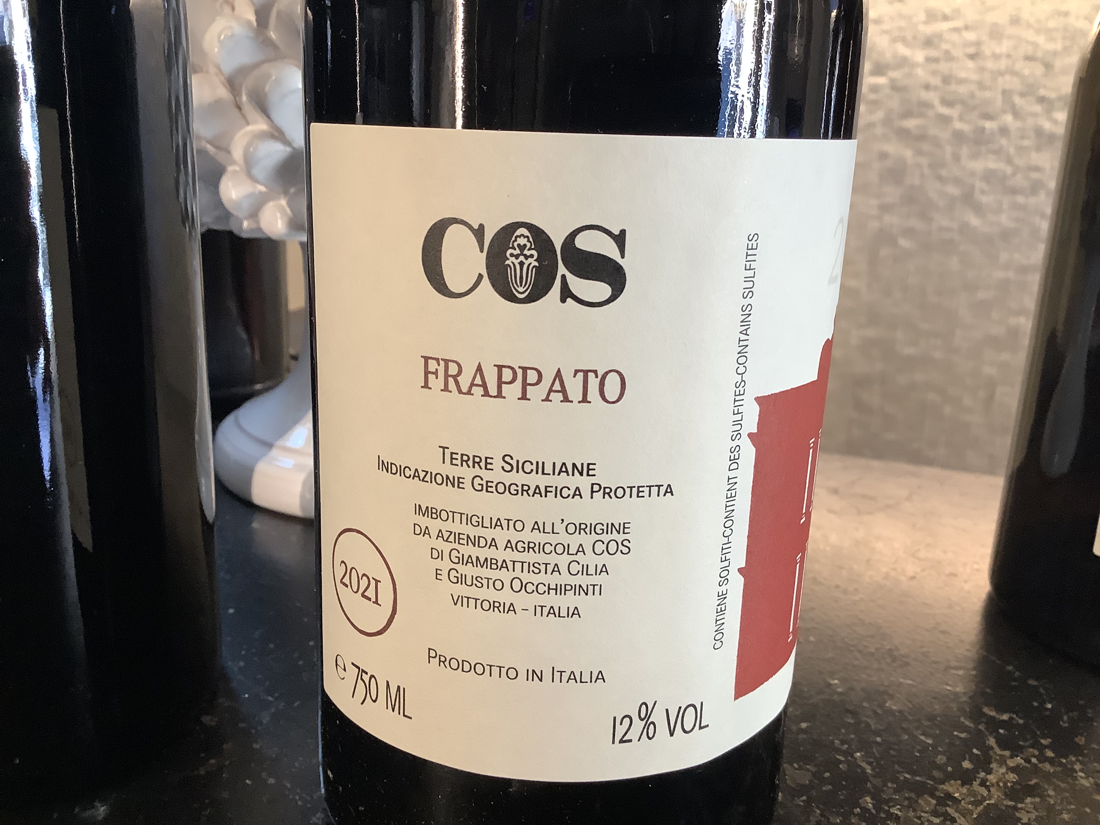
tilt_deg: -17.1
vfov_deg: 45.4
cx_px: 550
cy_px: 412
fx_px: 985
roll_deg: -2.1
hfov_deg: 58.4
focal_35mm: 31
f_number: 2.4
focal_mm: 3.3
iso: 160
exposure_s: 1/50
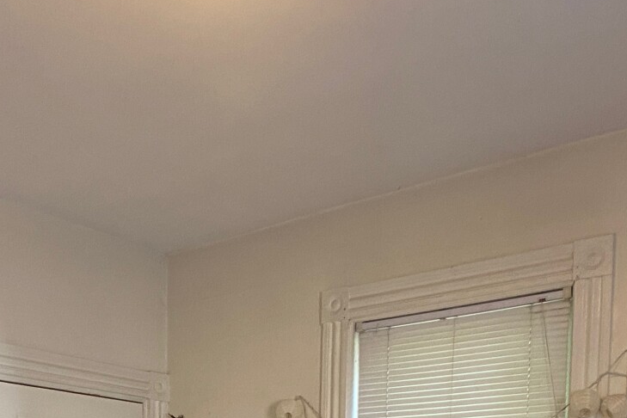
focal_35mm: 76
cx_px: 268
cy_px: 606
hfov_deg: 26.6
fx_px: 1324
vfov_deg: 16.5
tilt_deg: -3.8
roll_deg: -1.2
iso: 250
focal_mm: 4.25
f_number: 1.8
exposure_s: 1/60
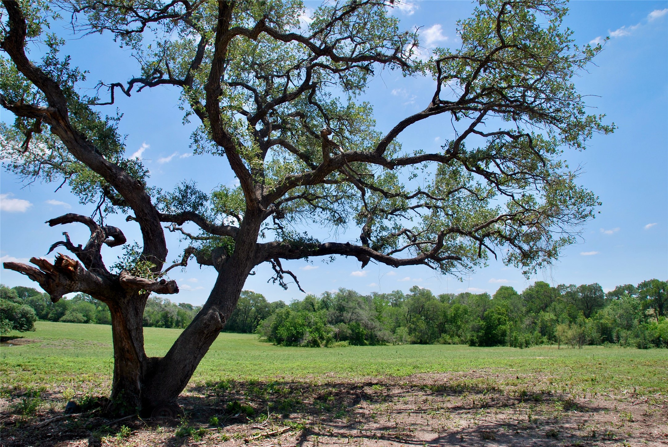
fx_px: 502
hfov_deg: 67.3
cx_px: 334
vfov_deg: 48.0
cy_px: 224
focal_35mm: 27
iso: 100
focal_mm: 18
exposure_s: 1/250
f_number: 8
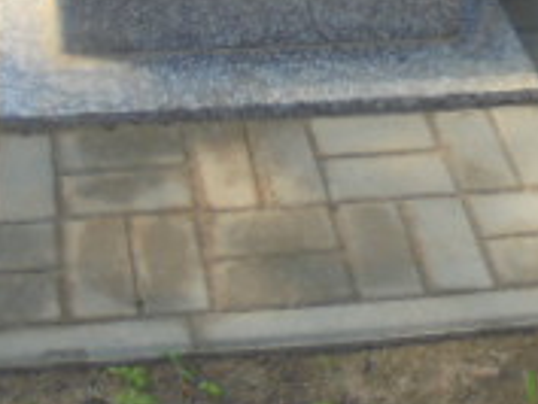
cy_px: -213
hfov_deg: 20.9
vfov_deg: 14.6
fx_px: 1462
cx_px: 280
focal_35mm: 94
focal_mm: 4.6
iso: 100
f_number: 3.5
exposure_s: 1/250
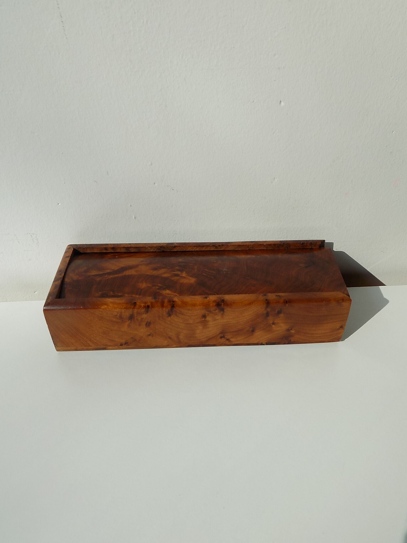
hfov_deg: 51.4
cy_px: 272
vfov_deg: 65.3
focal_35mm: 27
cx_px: 204
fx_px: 423
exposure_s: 1/320
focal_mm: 4.8
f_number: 3.2
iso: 80
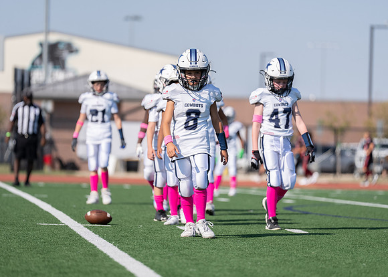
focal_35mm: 210
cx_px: 194
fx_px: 2309
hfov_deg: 9.6
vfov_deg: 6.9
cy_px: 138
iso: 100
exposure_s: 1/2500
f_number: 2.8
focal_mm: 200
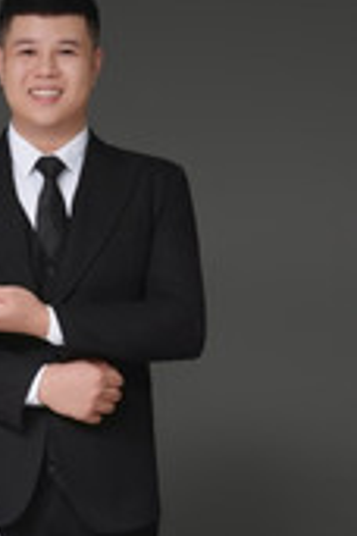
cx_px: -155
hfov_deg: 9.0
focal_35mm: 149
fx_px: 2216
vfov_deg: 13.6
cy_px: 514
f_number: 4
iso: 160
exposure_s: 1/100
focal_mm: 51
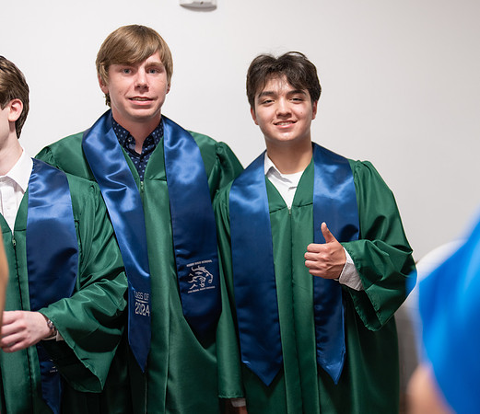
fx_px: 899
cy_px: 207
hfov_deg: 29.7
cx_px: 311
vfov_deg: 26.0
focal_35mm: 61
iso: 500
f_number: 1.2
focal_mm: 50
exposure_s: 1/320
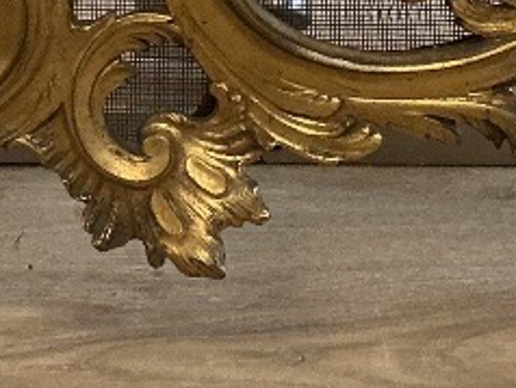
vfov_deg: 10.0
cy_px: -277
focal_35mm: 141
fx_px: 2104
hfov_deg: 13.9
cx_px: 100
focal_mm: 3
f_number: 1.8
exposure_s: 1/60
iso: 160
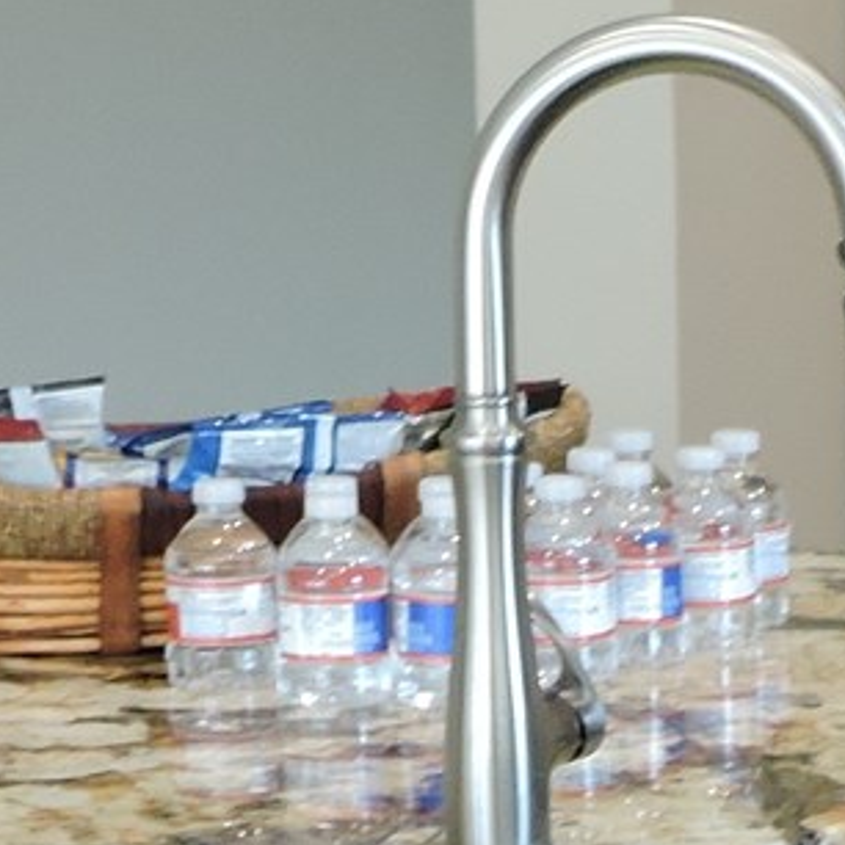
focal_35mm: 207
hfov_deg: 8.4
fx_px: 5717
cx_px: 685
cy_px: 1359
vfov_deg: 8.2
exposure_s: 1/50
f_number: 3.3
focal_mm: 6.2
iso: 200
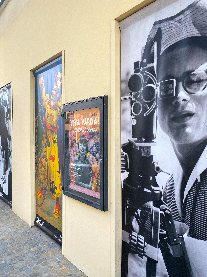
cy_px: 138
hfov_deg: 53.1
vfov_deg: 67.3
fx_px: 207
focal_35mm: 26
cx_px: 104
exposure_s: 1/70
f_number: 1.8
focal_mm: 4.25
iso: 125
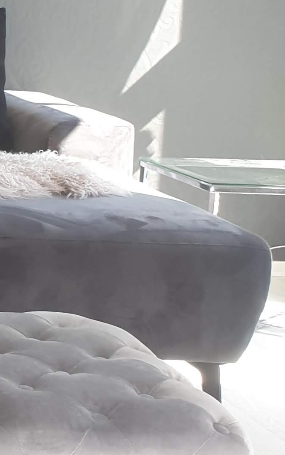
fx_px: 1292
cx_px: -547
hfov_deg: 9.8
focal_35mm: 104
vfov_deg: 19.9
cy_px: 153
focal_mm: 4.3
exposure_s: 1/100
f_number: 2.4
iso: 50
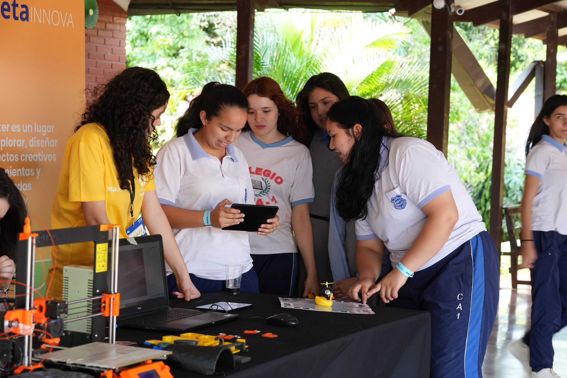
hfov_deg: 23.9
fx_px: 1339
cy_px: 189
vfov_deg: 16.1
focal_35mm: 85
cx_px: 284
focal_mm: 85
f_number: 7.1
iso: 1250
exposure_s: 1/125
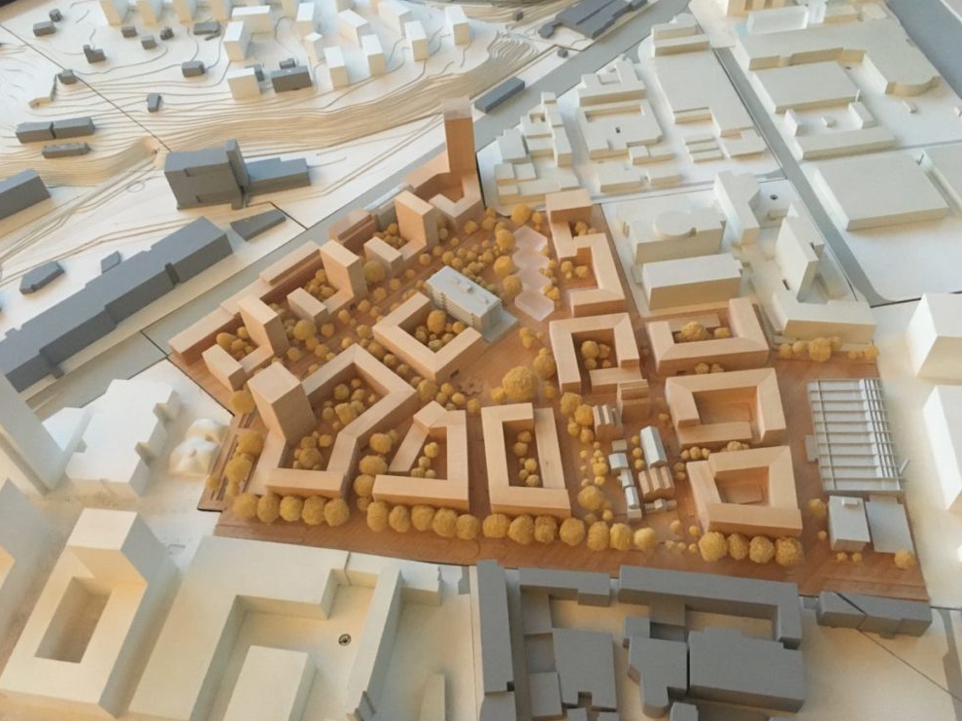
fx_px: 834
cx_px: 492
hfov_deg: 60.0
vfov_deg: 46.8
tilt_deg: -49.4
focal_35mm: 30
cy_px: 362
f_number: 2.2
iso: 250
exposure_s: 1/17
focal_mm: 4.15
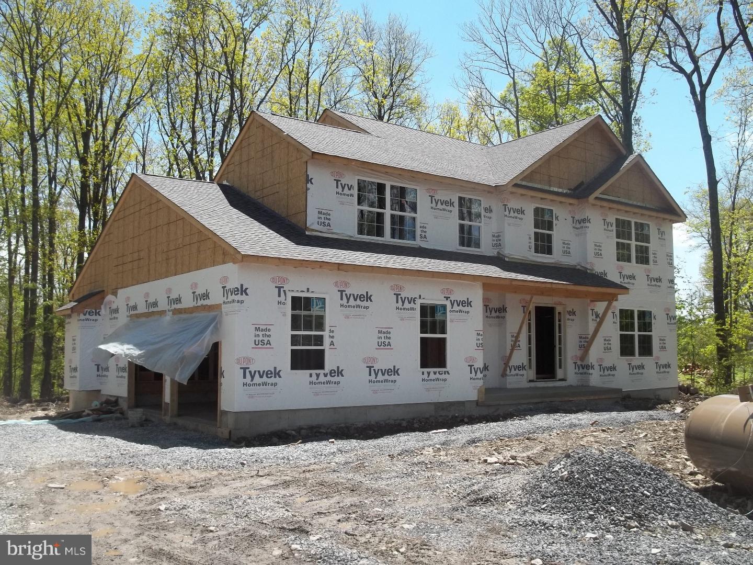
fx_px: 718
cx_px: 376
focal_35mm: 33
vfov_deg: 42.9
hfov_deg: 55.4
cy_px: 282
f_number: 8
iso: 64
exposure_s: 1/100
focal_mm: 5.9
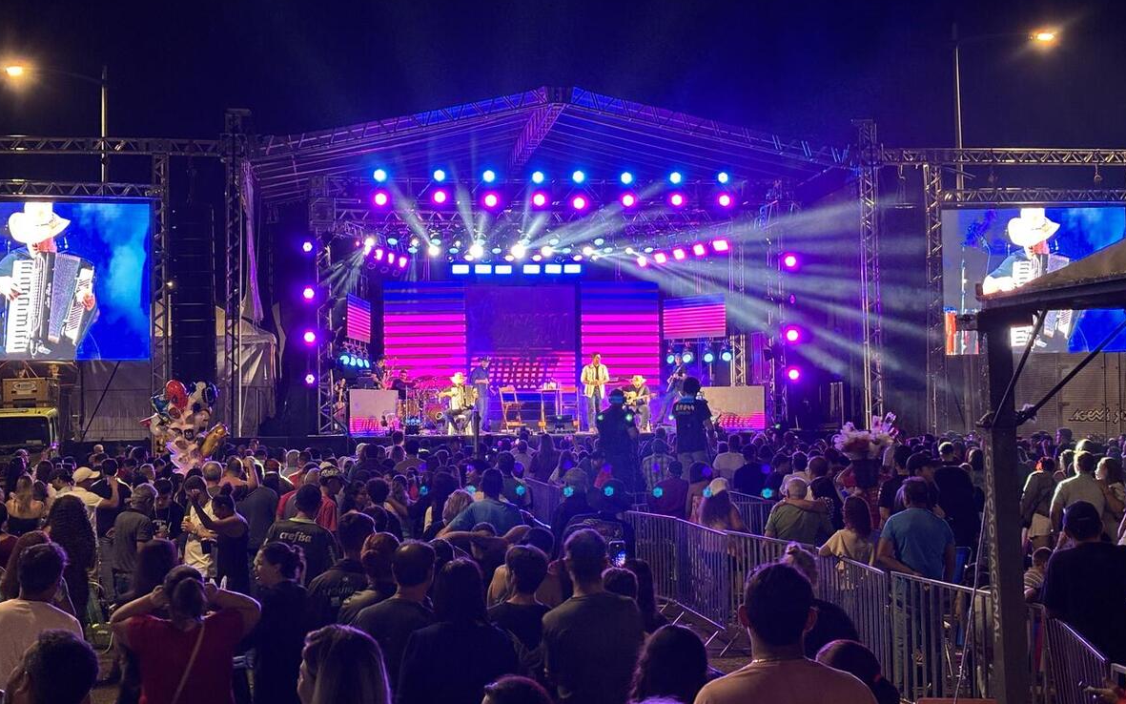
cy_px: 325
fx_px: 1718
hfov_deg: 36.3
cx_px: 567
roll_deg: +1.4
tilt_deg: +2.9
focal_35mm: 56
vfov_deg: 23.1
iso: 125
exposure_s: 1/40
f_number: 1.6
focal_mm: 5.96
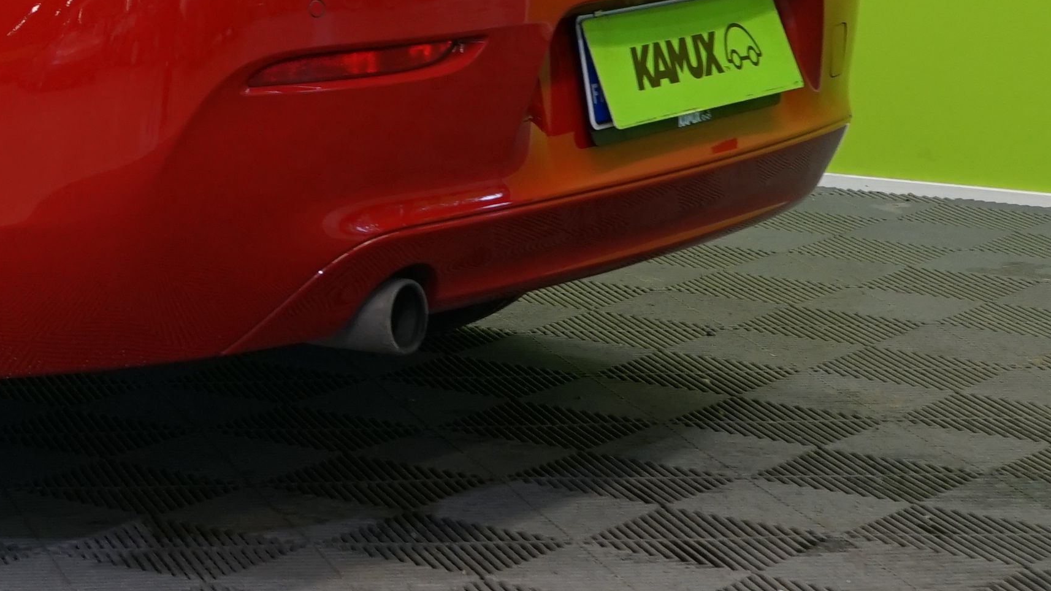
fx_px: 3679
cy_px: -218
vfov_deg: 9.0
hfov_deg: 15.2
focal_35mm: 132
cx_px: -454
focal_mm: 36
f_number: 6.3
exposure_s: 1/30
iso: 640
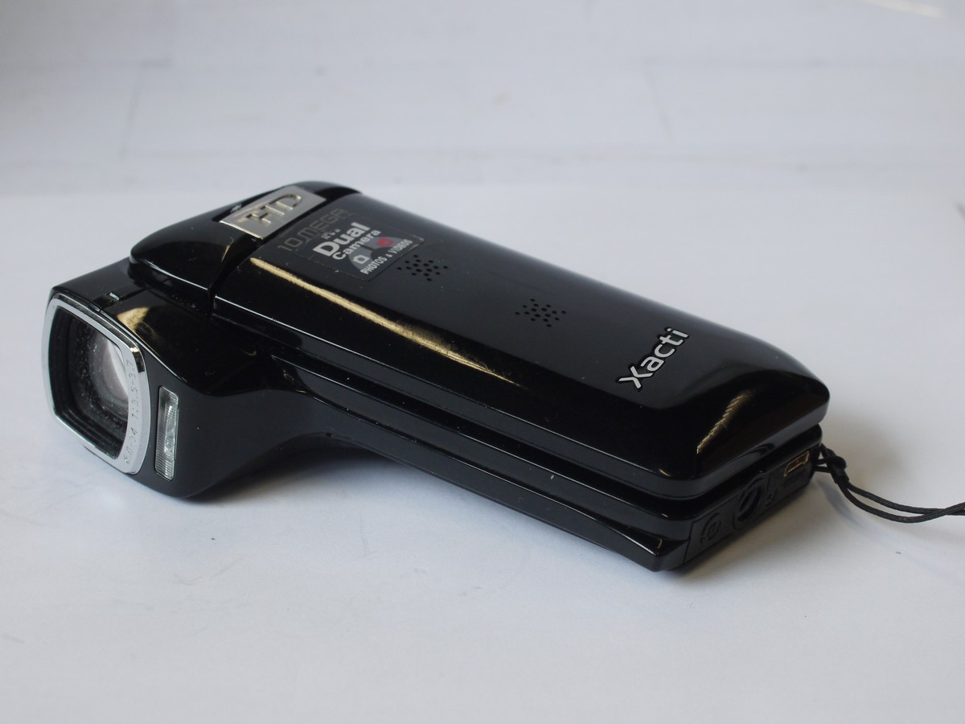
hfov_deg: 32.2
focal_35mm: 60
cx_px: 482
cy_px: 362
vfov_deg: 24.4
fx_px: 1673
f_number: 7.1
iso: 400
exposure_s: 1/30
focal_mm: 30
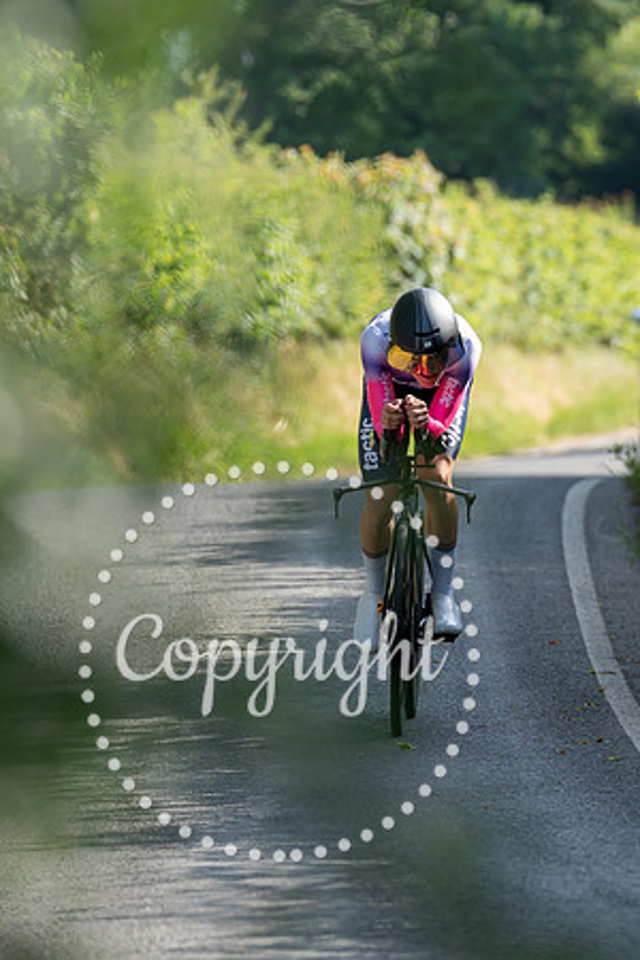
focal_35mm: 444
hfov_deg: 3.1
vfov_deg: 4.6
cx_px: 426
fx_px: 11834
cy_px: 641
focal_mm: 200
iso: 320
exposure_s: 1/800
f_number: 3.5
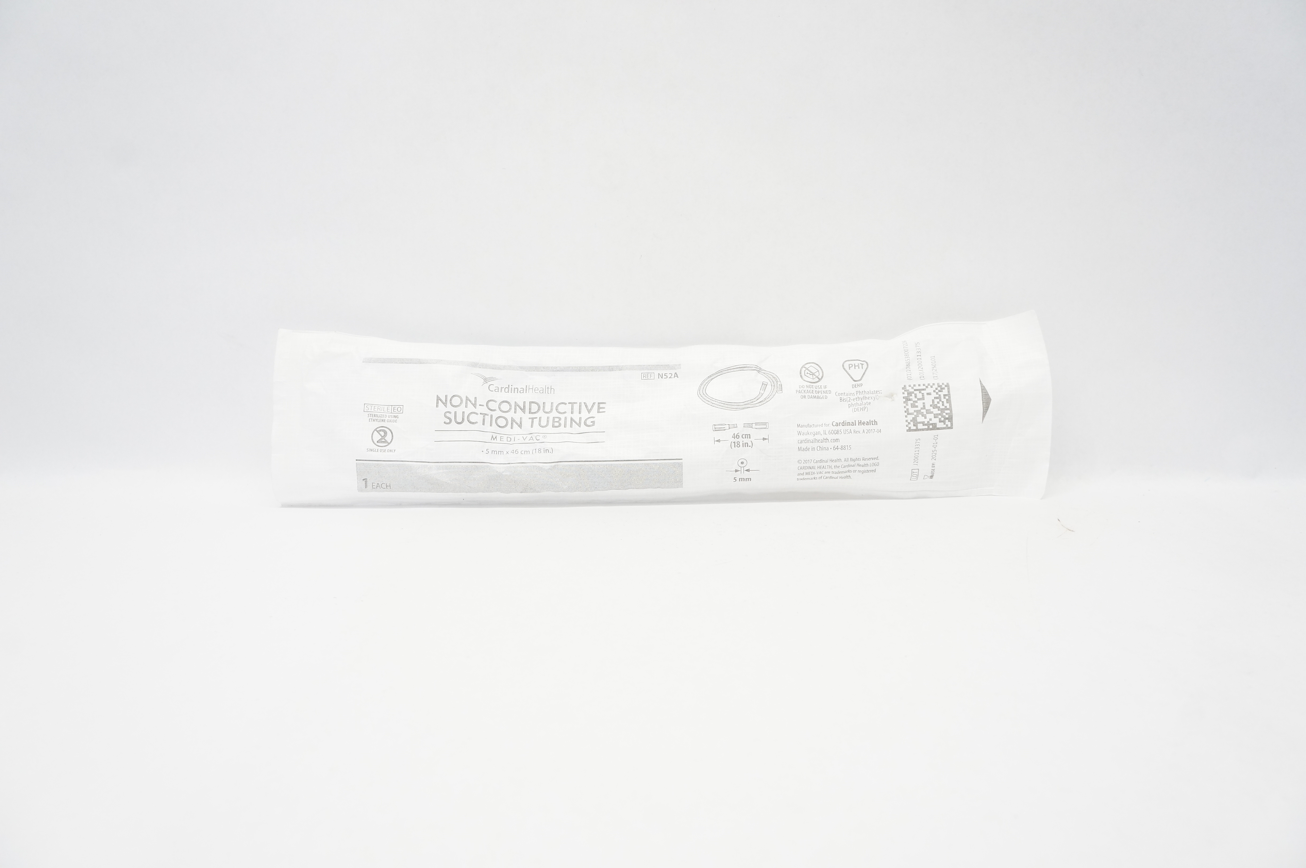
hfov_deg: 67.4
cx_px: 653
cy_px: 434
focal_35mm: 27
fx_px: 978
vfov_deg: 47.8
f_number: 7.1
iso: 800
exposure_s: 1/50
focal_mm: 18
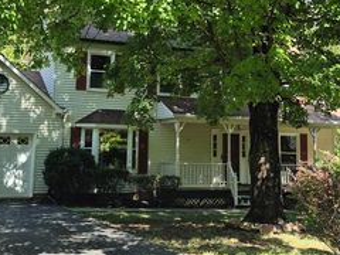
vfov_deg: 29.9
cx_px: 153
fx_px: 471
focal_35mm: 48
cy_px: 76
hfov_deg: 39.6
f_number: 1.8
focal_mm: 5.4
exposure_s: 1/382
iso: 25
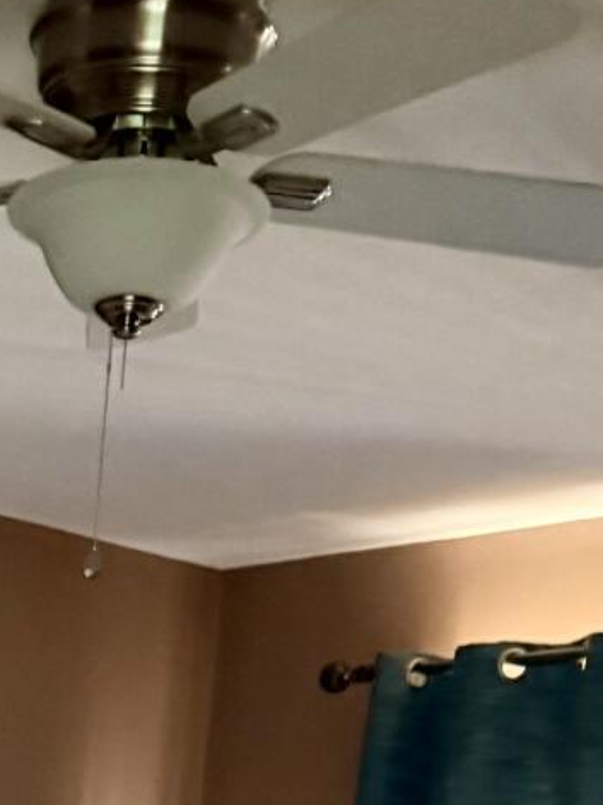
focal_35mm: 102
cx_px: -330
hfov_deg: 13.6
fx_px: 2370
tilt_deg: -13.7
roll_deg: -3.5
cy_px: 1631
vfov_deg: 15.3
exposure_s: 1/30
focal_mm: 6.76
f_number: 1.78
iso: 1000
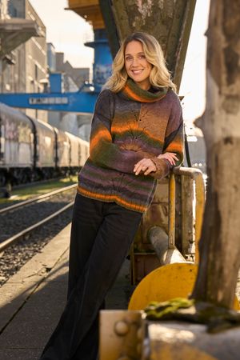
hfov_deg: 18.2
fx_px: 750
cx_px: 120
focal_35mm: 75
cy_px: 180
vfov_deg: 27.0
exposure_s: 1/1000
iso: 200
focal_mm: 50
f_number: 3.5
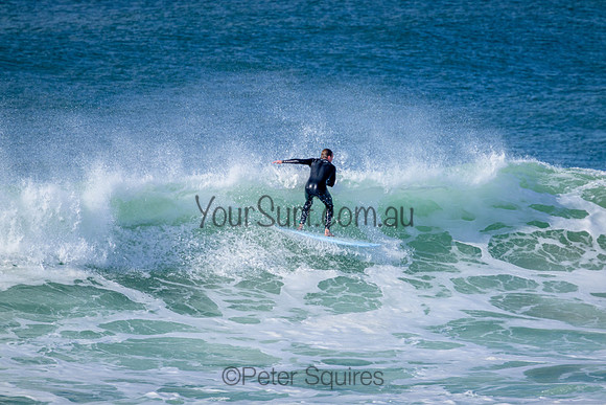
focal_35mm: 800
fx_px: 13469
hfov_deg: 2.6
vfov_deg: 1.7
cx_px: 303
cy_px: 202
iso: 900
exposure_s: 1/2000
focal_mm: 800
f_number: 11
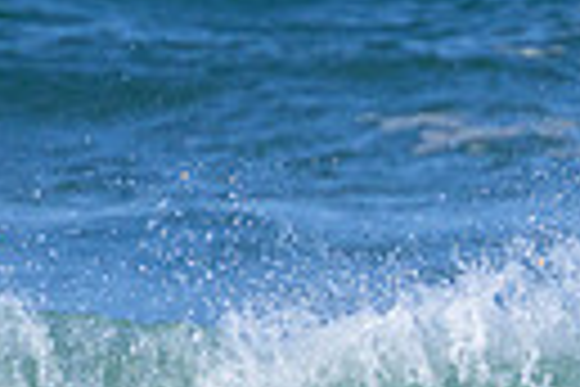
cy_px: 740
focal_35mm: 3603
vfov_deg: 0.4
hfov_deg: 0.6
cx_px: 643
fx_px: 58044
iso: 1400
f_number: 11
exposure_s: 1/2000
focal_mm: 800
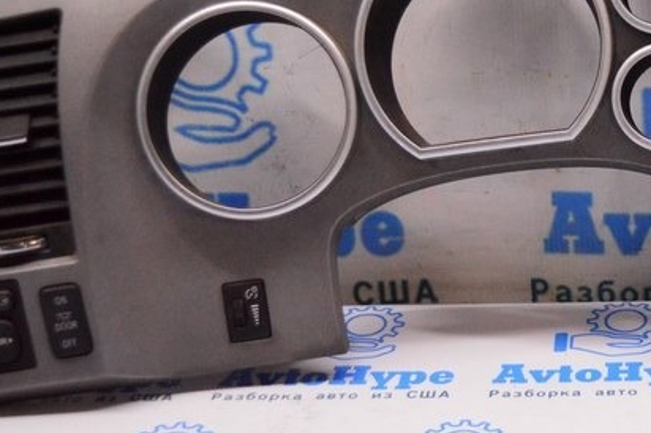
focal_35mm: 97
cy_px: 141
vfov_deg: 14.1
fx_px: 1753
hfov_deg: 20.5
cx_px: 611
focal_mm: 26
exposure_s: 1/400
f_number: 4
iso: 3200
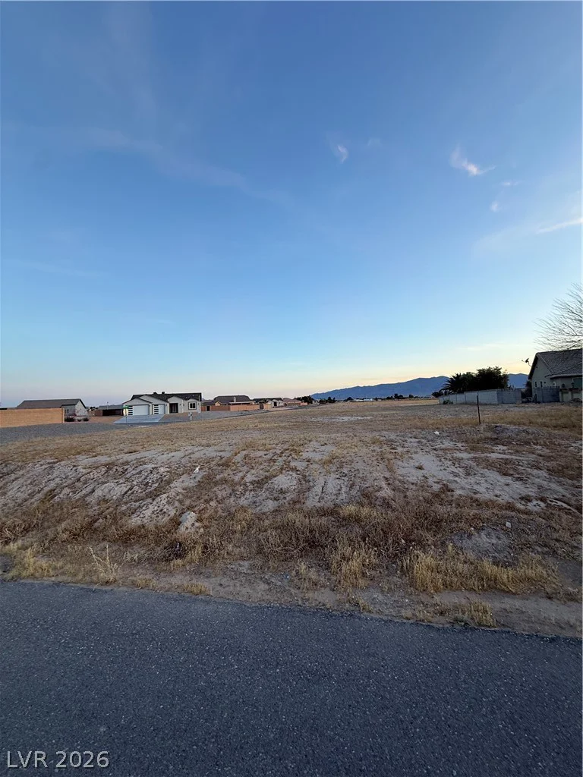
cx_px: 292
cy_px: 388
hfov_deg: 85.7
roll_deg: +2.5
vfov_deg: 102.1
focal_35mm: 14
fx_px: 314
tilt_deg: +4.4
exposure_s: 1/99
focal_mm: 2.22
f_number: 2.2
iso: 50
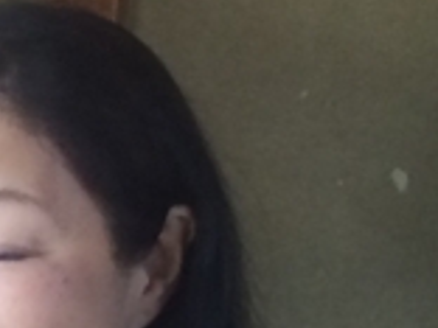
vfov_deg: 7.8
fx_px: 2404
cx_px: -837
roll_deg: +4.5
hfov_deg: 8.7
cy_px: 373
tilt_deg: -19.4
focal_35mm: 190
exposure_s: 1/30
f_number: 2.2
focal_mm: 4.15
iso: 50
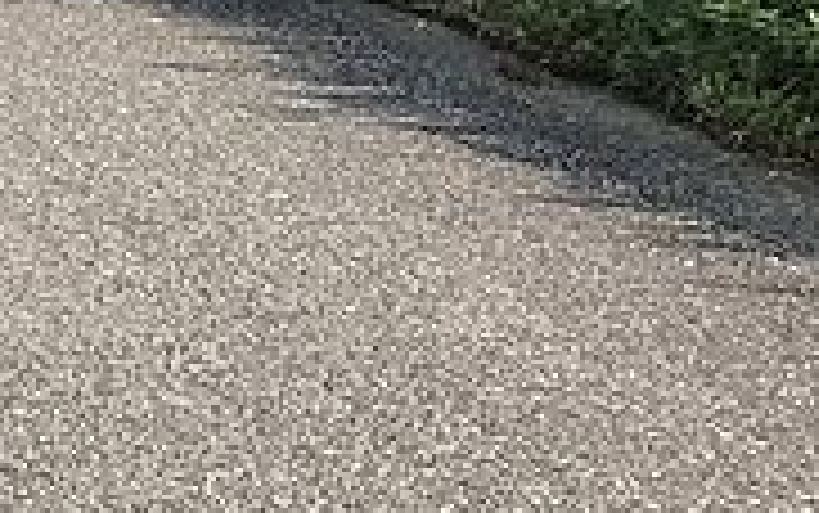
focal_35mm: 98
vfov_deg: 13.1
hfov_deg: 18.9
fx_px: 2189
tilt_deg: -11.0
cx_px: -369
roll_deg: -0.2
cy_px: -68
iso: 20
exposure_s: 1/630
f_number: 1.8
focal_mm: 3.99
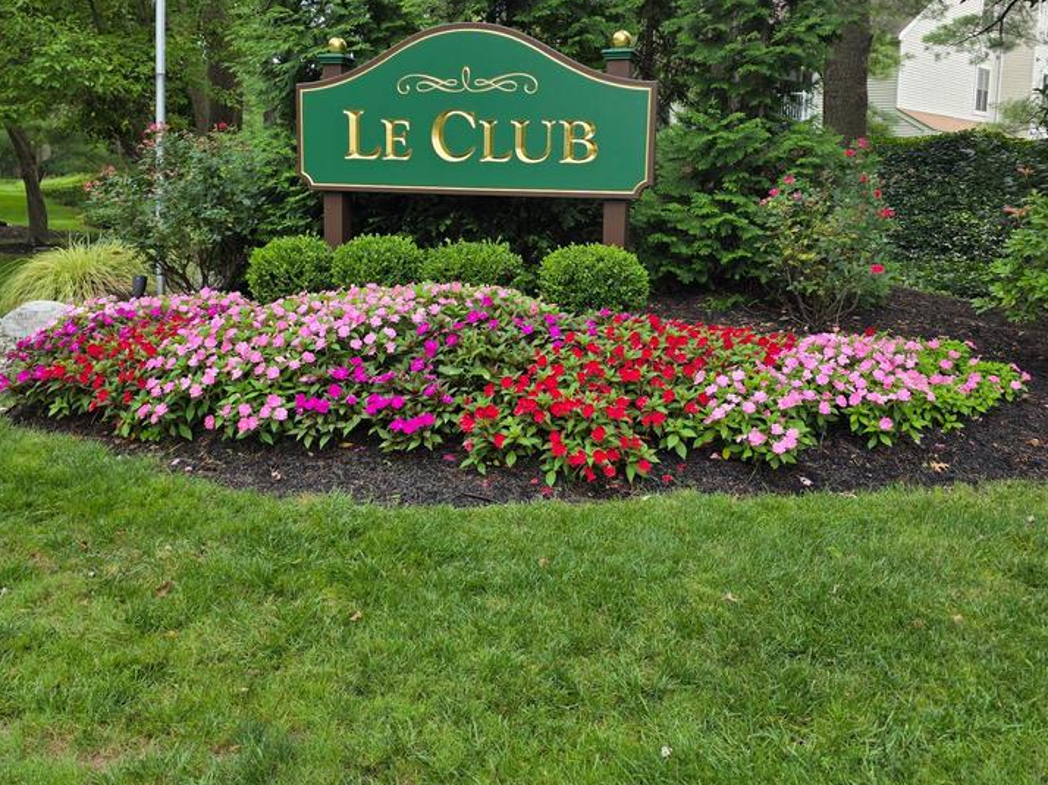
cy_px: 299
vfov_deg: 42.6
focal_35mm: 33
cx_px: 531
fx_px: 999
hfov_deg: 55.4
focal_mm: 6.3
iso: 80
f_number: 1.7
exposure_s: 1/1222
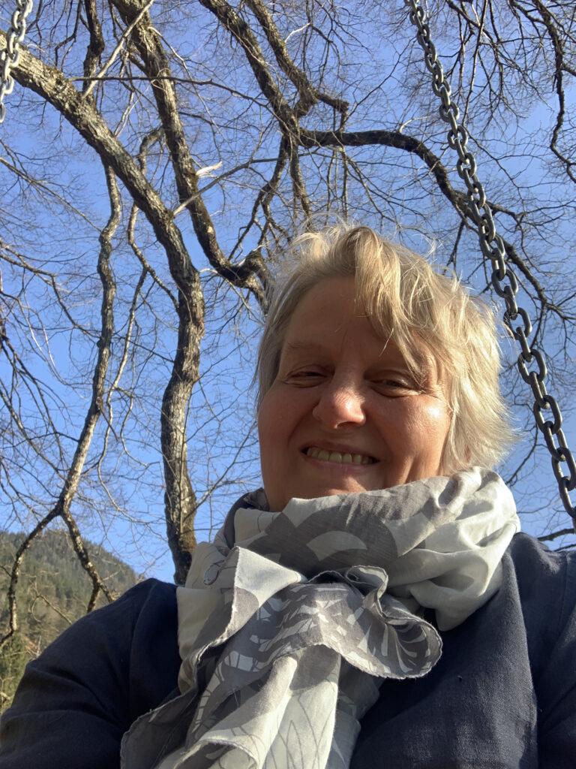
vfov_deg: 56.8
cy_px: 384
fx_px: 710
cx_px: 288
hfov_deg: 44.2
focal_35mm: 32
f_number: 2.2
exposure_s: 1/206
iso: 16
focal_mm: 2.87
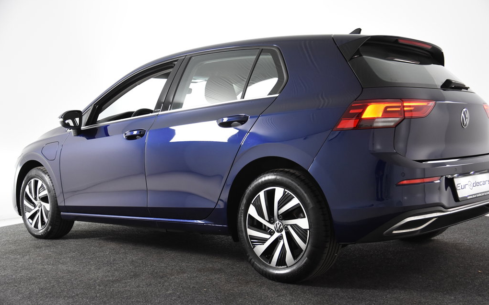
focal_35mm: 43
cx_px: 244
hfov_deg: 46.2
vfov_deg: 29.8
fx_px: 573
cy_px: 157
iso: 1600
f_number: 4
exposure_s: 1/60
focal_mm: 28
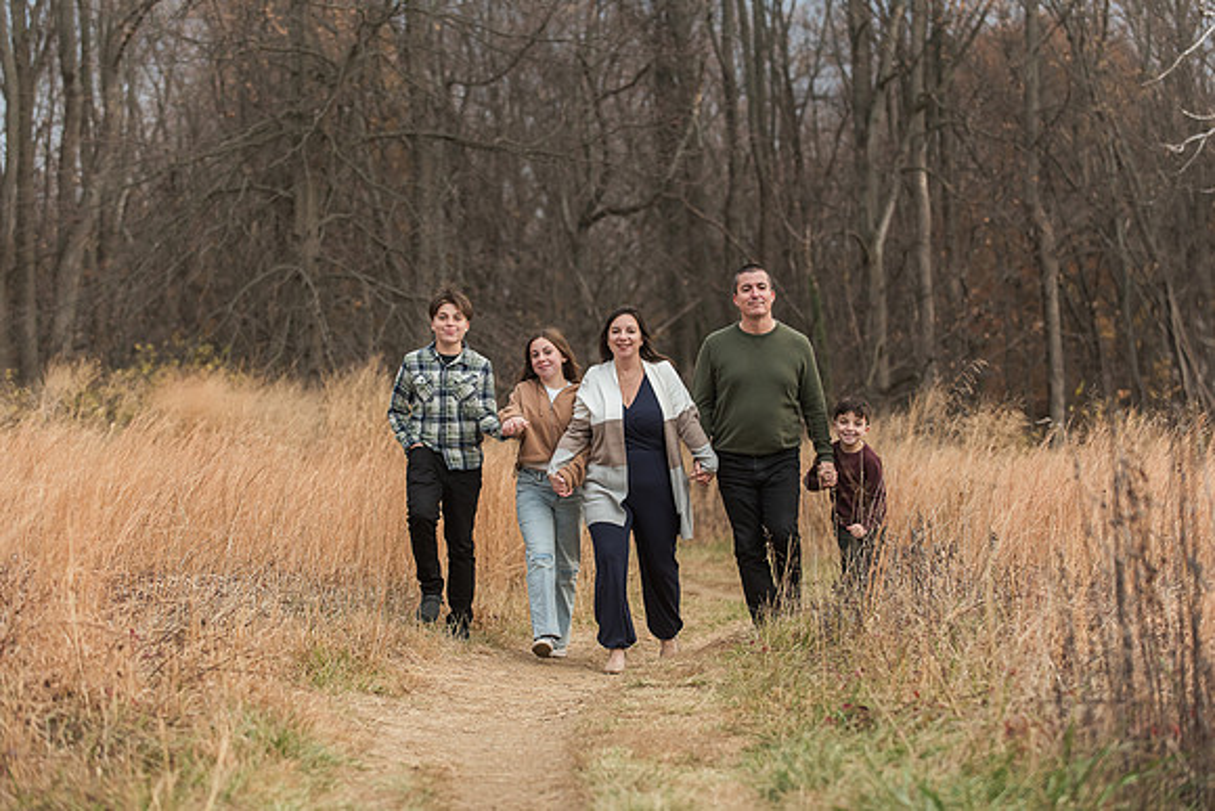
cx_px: 610
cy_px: 407
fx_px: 3478
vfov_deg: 13.3
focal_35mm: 103
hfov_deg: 19.8
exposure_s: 1/800
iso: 1000
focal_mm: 98
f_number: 3.5
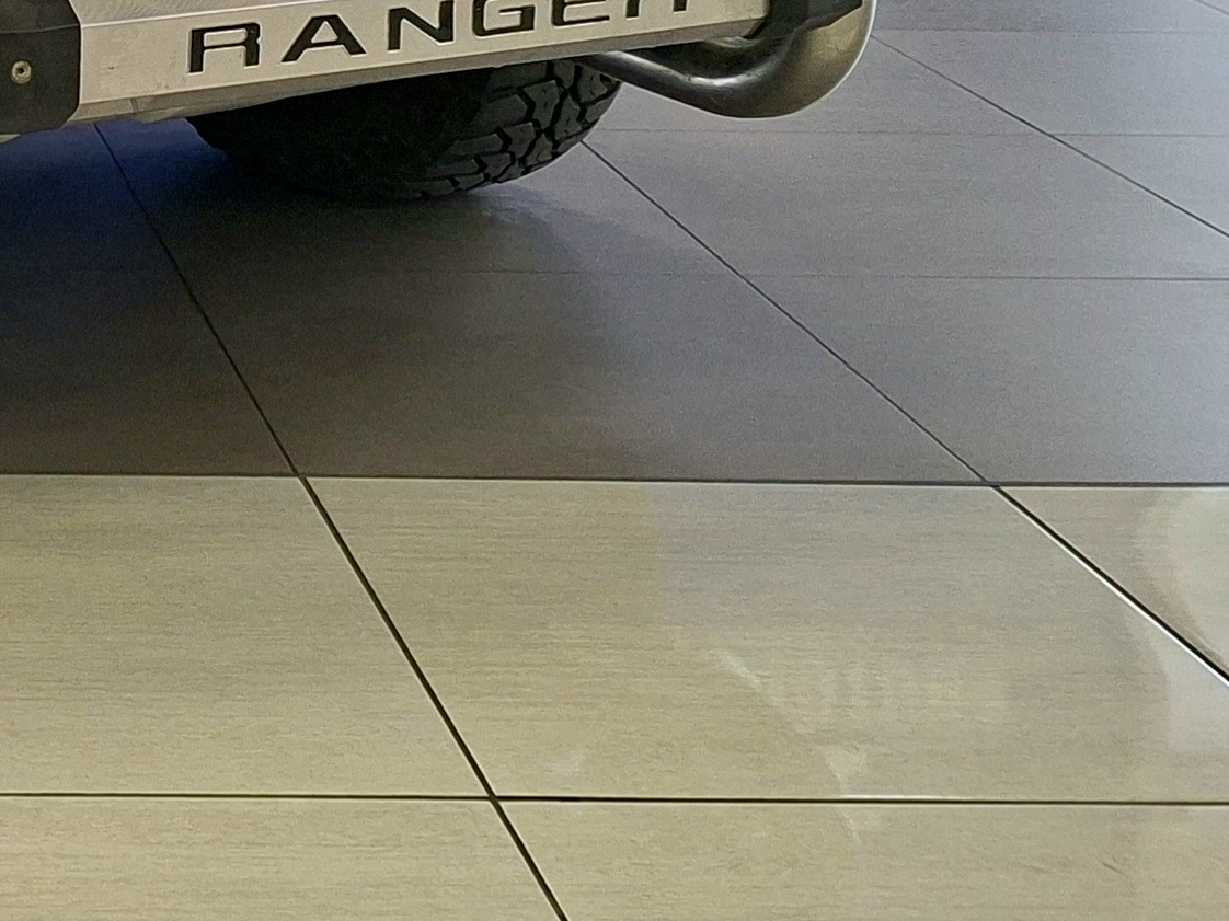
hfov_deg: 21.7
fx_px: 2911
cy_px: -491
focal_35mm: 82
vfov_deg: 16.3
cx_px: -333
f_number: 1.8
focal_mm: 5.54
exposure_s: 1/100
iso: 80
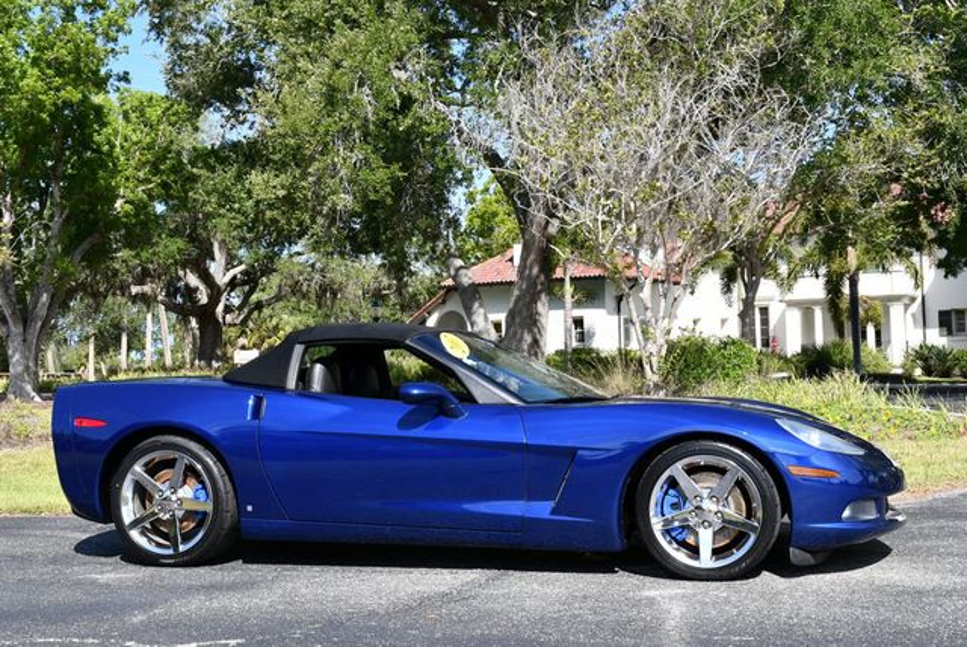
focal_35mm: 48
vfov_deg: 28.1
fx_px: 1290
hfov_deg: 41.1
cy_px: 324
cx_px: 484
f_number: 8
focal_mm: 24
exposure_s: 1/250
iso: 140
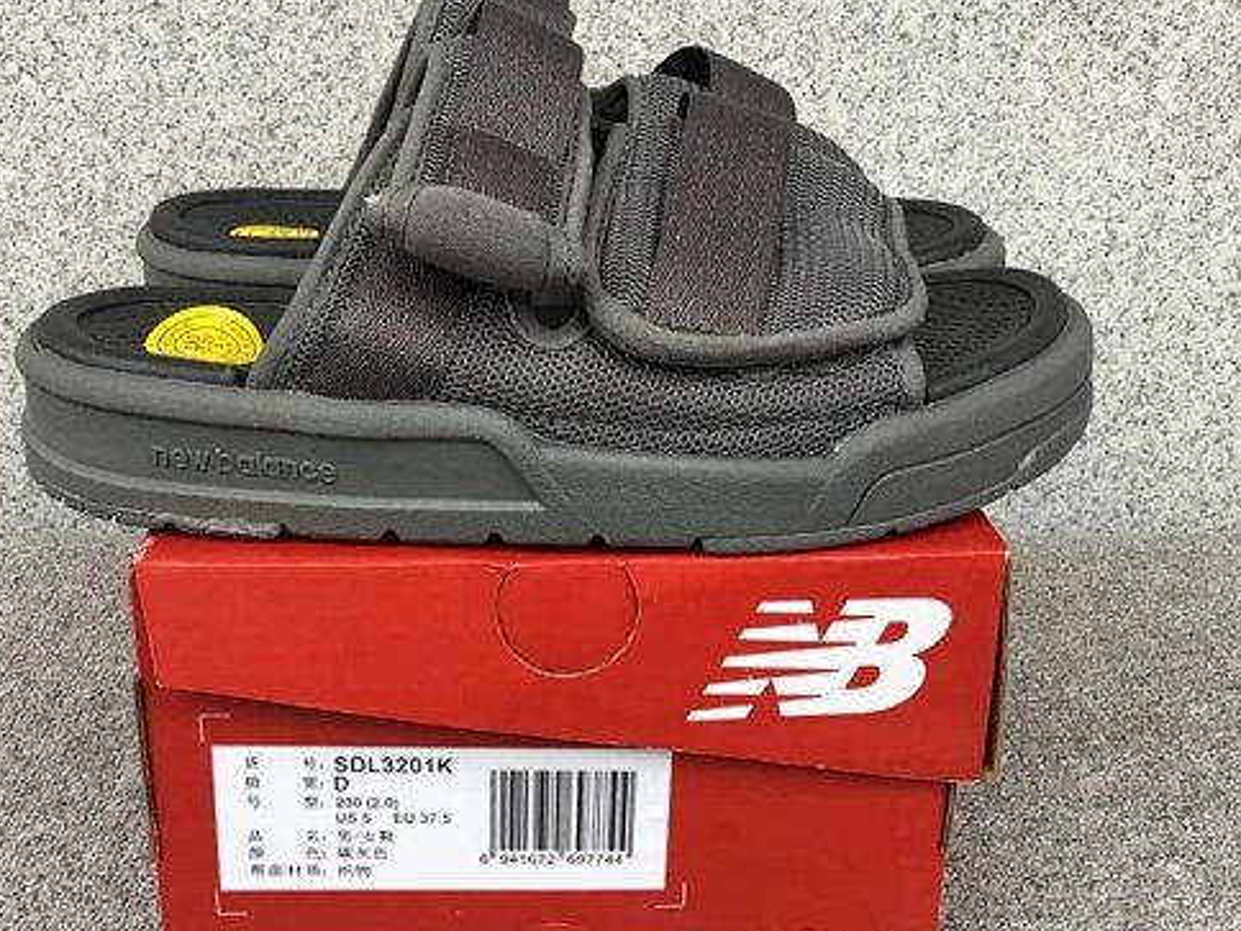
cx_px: 582
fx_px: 1470
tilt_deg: -20.0
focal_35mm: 41
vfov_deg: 35.1
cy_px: 480
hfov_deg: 45.7
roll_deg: -0.2
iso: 32
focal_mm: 3.3
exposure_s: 1/50
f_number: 2.4
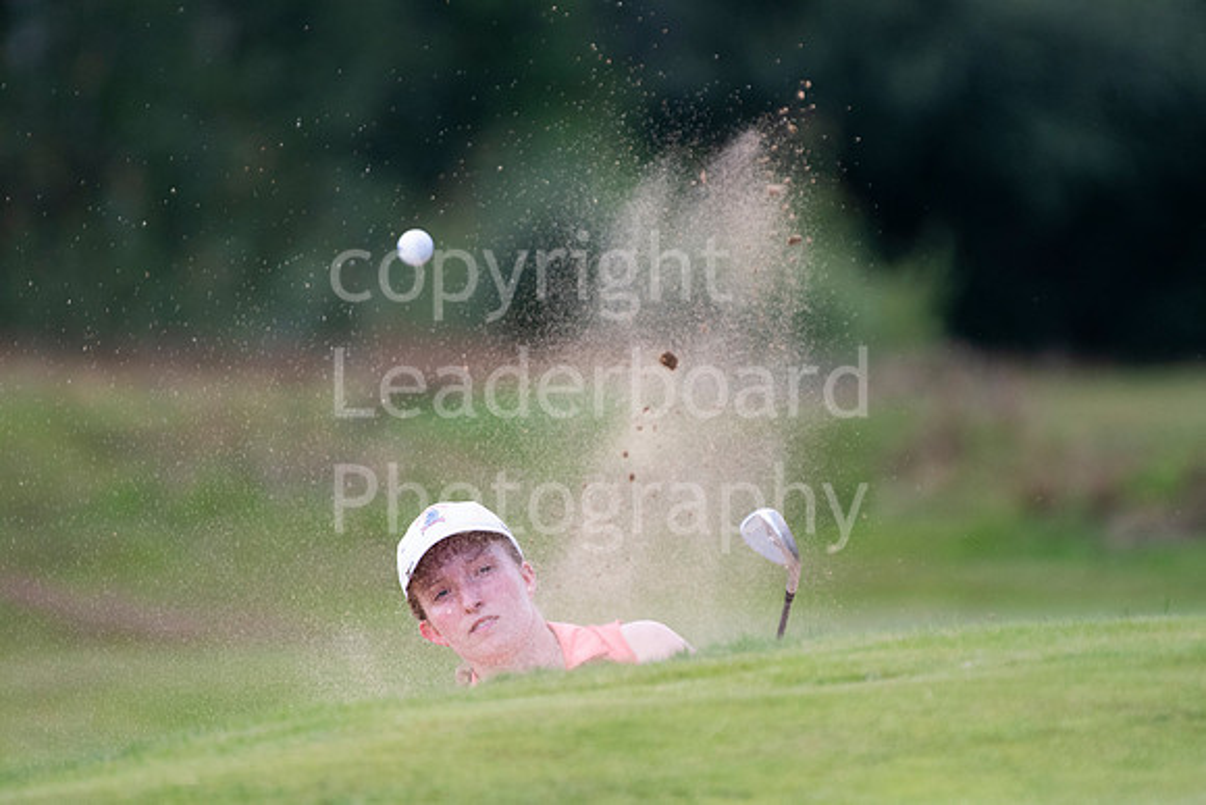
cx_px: 603
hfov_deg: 2.7
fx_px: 25130
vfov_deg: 1.8
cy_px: 402
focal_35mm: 750
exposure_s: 1/1600
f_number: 5.6
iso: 1250
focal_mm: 500
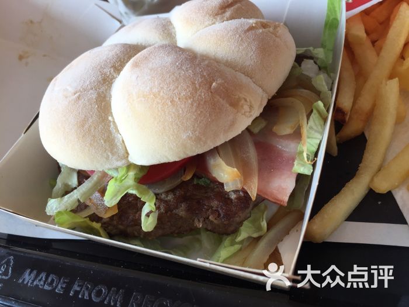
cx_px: 204
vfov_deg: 48.2
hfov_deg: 61.7
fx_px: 343
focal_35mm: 29
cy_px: 154
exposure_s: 1/100
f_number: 2.2
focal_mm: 4.15
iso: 40
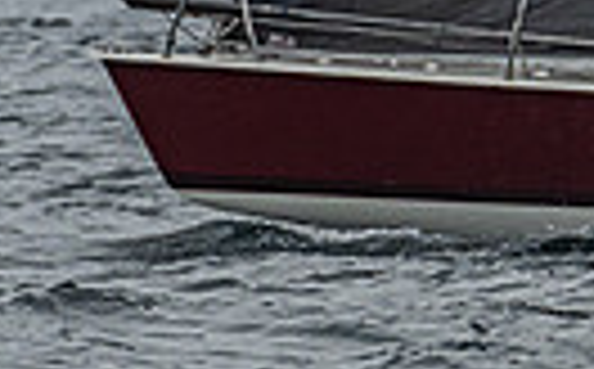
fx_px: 30625
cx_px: 1017
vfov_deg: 0.7
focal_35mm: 1895
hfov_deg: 1.1
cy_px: -443
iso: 400
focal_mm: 400
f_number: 8
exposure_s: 1/3200
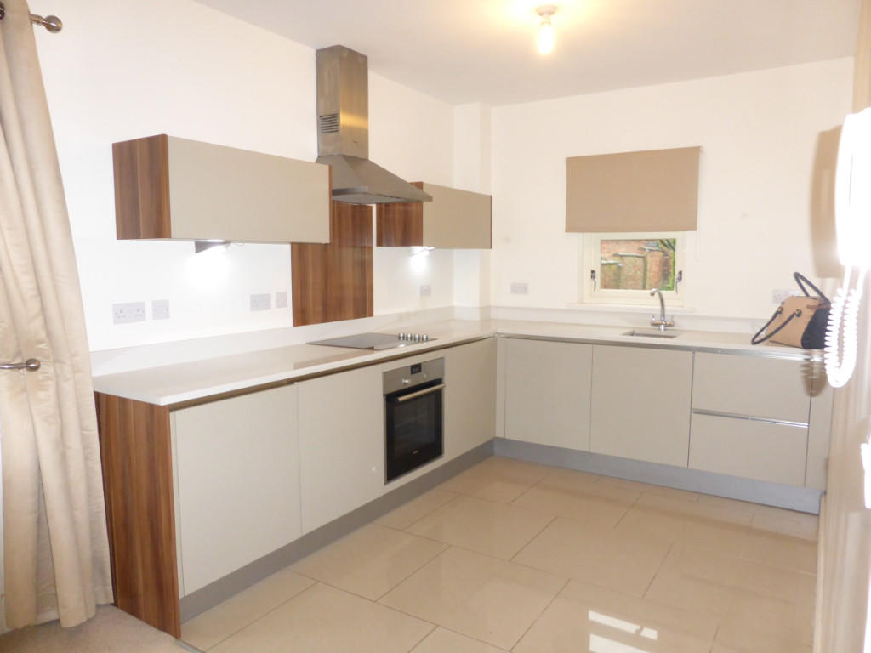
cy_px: 326
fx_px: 604
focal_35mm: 24
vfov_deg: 56.8
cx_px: 436
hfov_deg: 71.6
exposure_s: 1/60
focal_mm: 4.3
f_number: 3.3
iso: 400
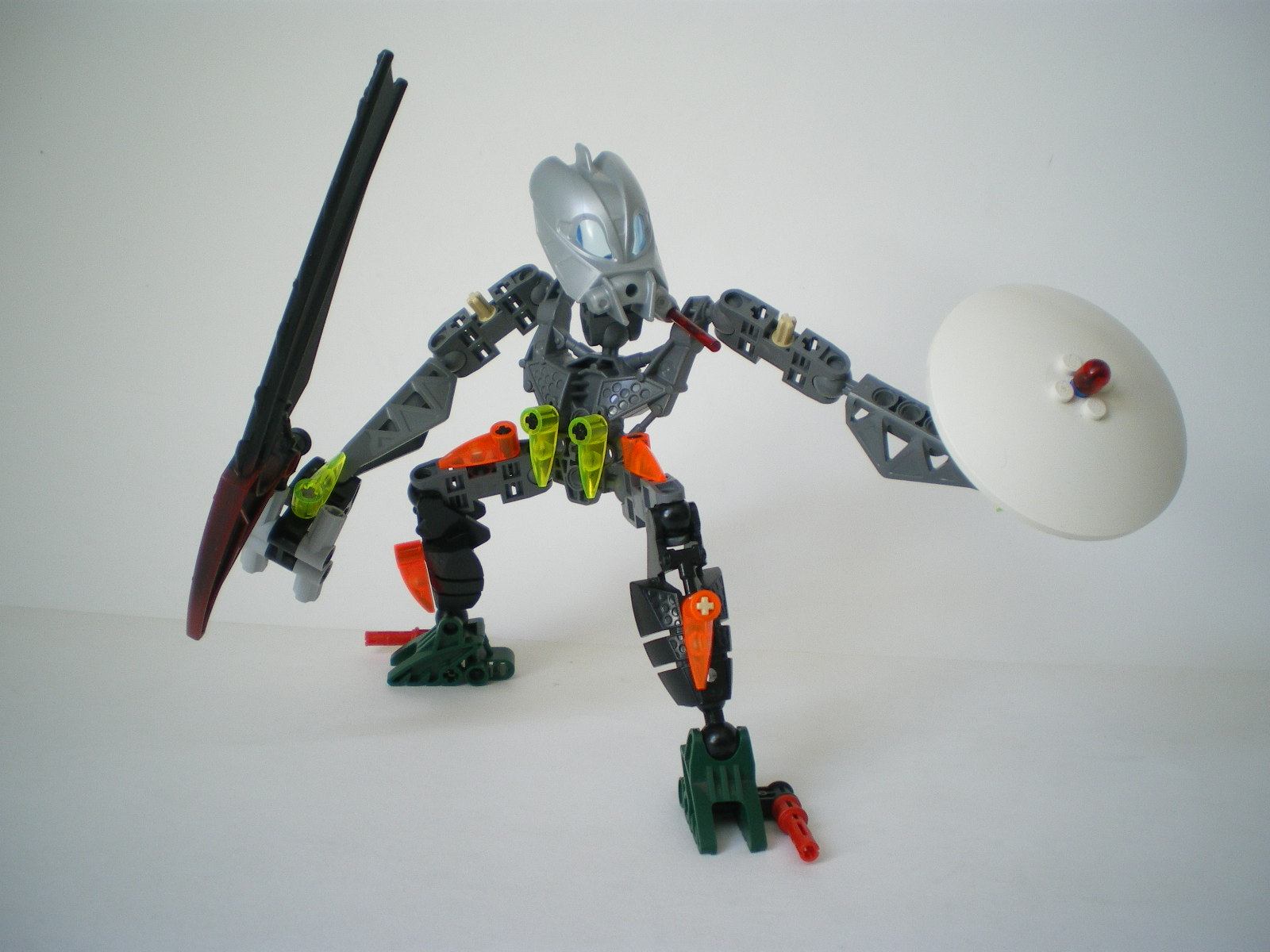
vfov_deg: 39.7
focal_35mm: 36
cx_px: 635
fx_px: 1321
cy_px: 476
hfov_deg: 51.4
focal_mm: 6.3
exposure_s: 1/50
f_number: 3.1
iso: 125
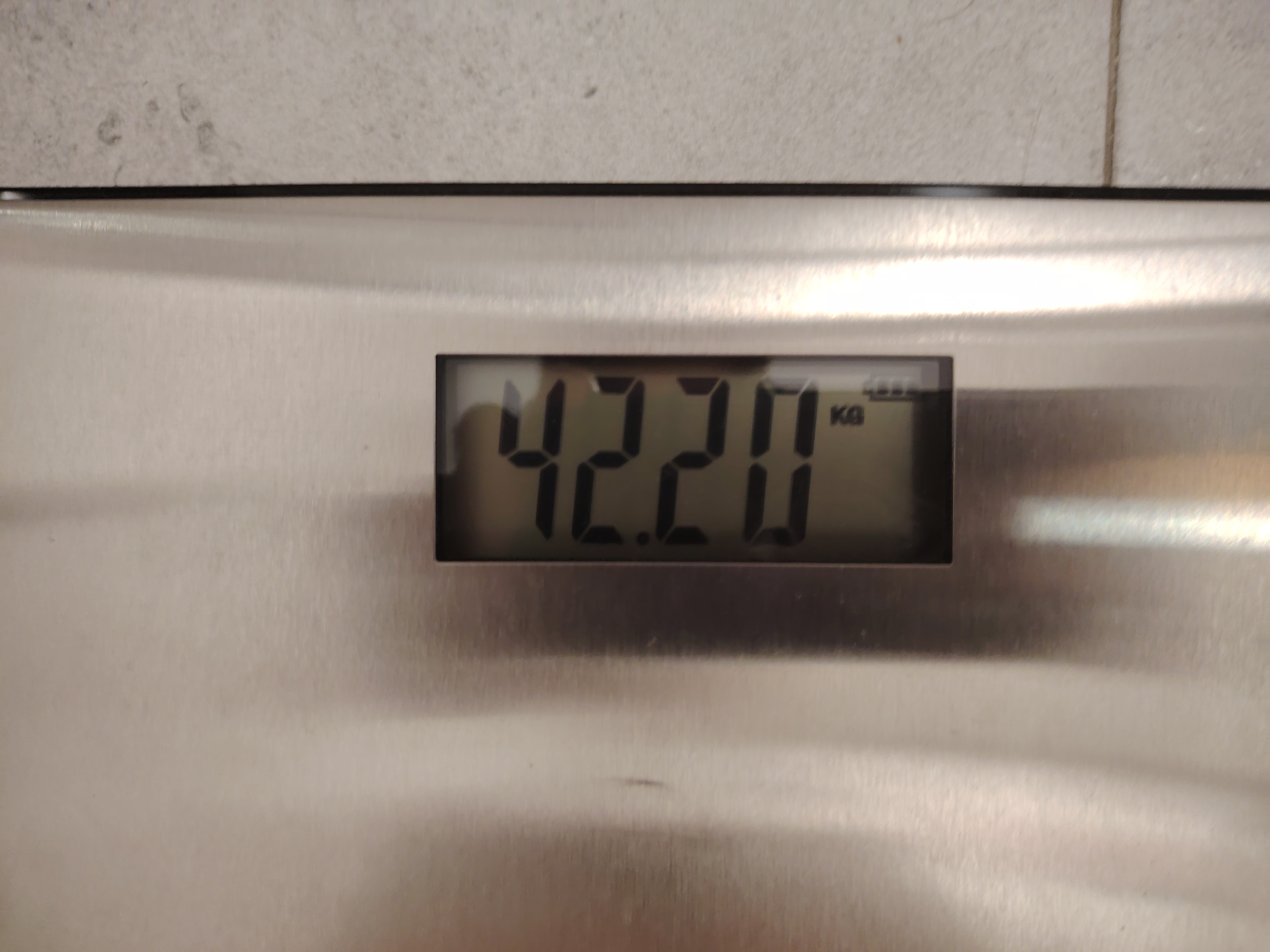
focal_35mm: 24
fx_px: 881
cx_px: 635
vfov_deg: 56.8
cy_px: 476
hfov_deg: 71.6
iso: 1453
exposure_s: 1/33.3
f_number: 1.75
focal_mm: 5.25
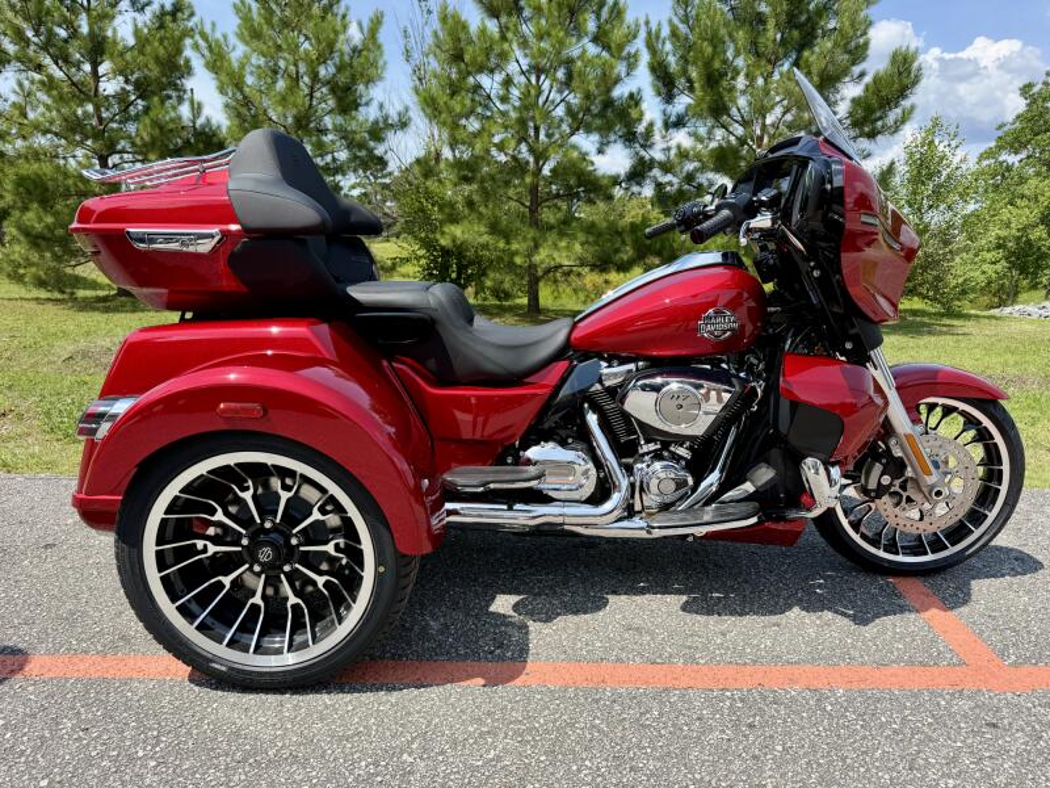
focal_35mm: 24
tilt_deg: -11.9
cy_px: 394
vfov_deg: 56.8
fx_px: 728
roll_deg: +0.1
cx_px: 525
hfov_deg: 71.6
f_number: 1.78
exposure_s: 1/2169
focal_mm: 6.76
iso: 80
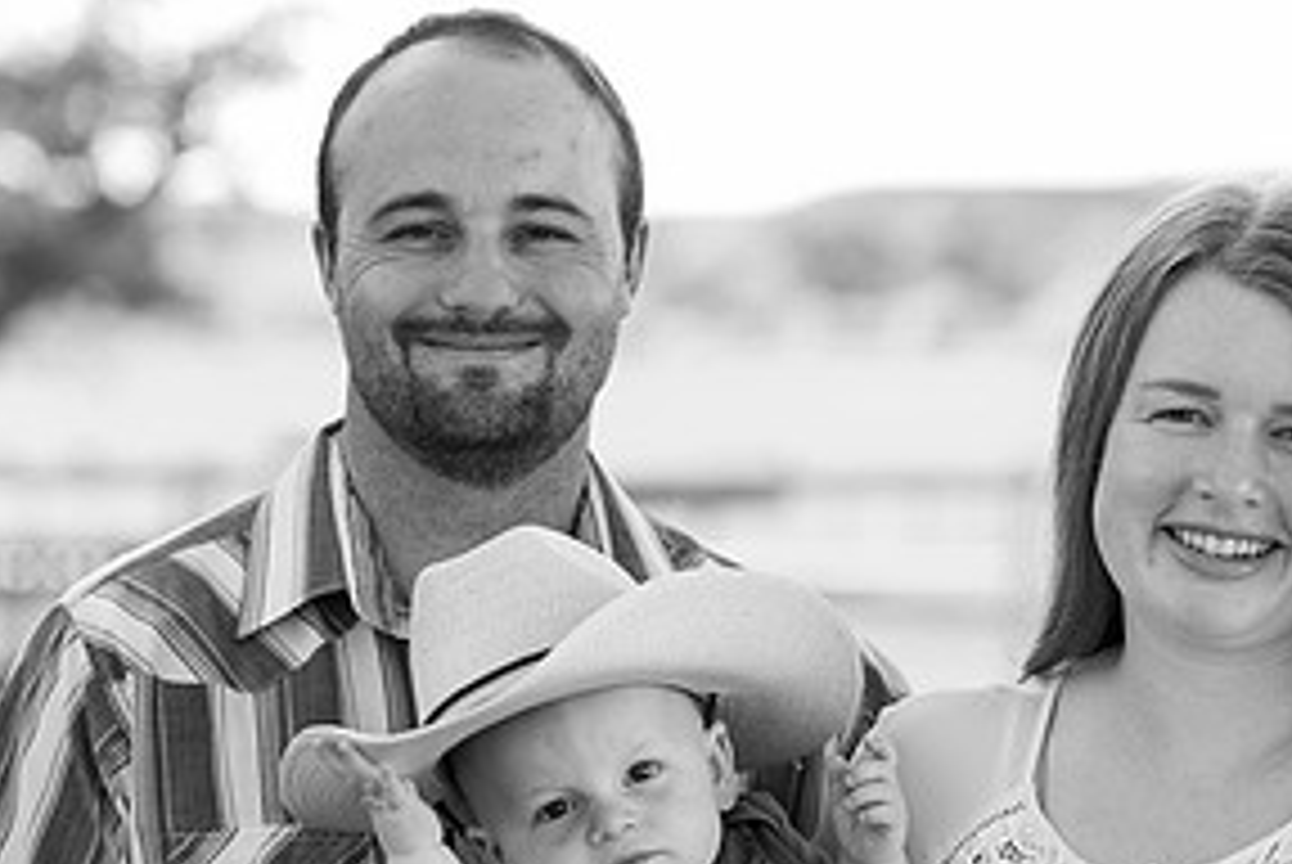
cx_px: 369
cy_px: 713
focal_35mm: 198
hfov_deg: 10.4
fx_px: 7113
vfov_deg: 6.9
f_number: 3.5
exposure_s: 1/160
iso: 160
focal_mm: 98
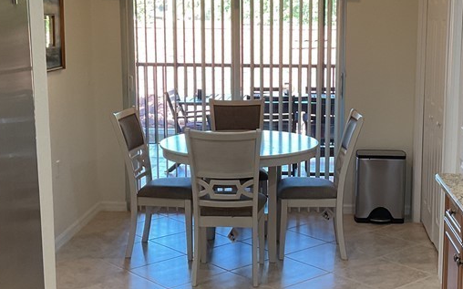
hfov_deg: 32.7
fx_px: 782
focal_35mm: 62
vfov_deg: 20.9
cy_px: 138
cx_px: 307
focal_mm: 3
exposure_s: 1/60
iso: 80
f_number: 1.8
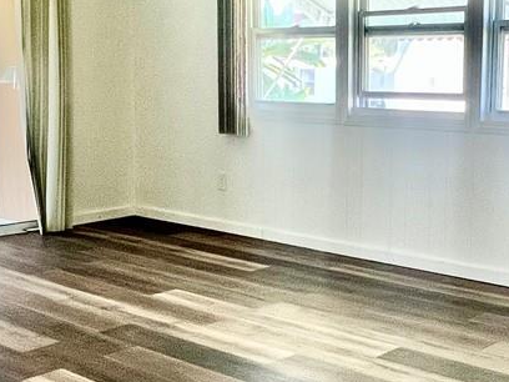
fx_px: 750
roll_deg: -0.6
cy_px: 177
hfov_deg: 36.8
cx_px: 364
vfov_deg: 28.6
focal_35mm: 51
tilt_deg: -6.4
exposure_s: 1/99
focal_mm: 1.57
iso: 250
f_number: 1.8
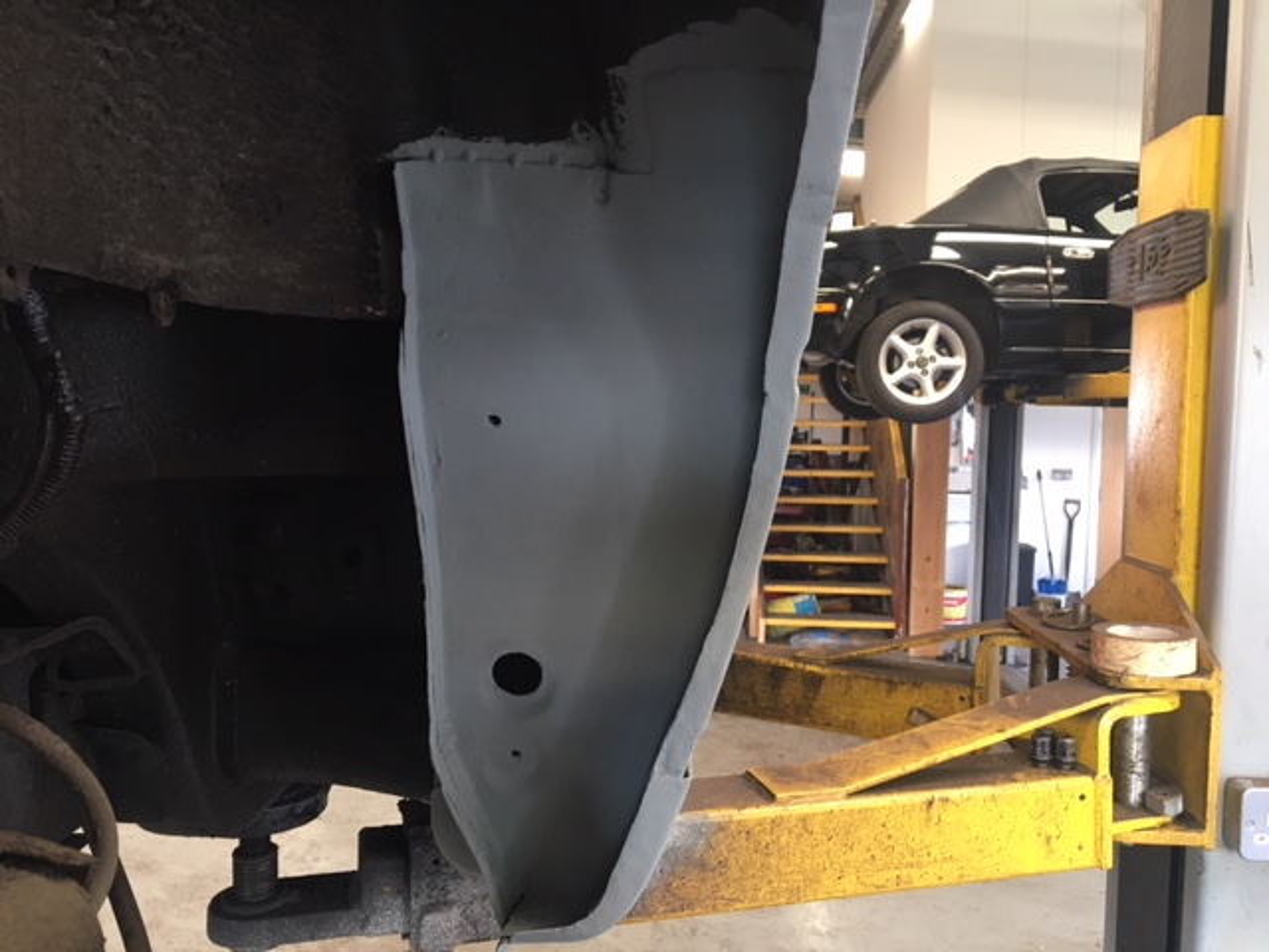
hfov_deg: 61.7
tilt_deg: -3.7
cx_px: 634
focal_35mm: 29
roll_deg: -1.6
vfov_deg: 48.2
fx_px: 1063
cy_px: 476
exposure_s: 1/33
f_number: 2.2
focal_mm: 4.15
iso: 125
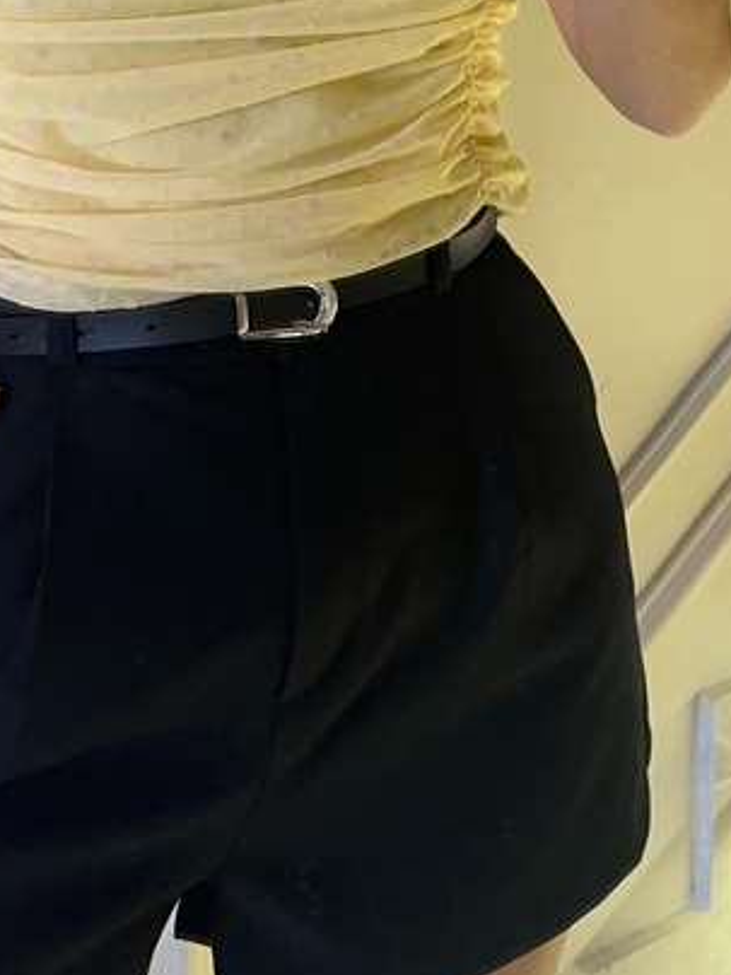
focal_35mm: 76
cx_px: 555
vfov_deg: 23.6
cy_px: -167
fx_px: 2140
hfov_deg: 19.2
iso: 320
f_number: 1.78
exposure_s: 1/60
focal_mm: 6.86
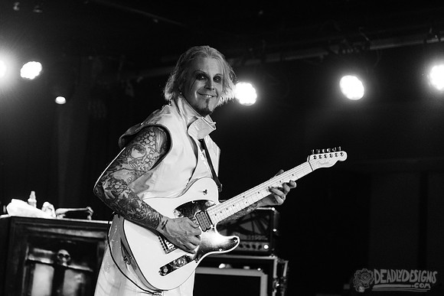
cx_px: 222
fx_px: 1151
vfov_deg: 14.6
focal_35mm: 93
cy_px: 99
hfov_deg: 21.8
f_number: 3.5
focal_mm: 70
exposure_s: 1/160
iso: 2000
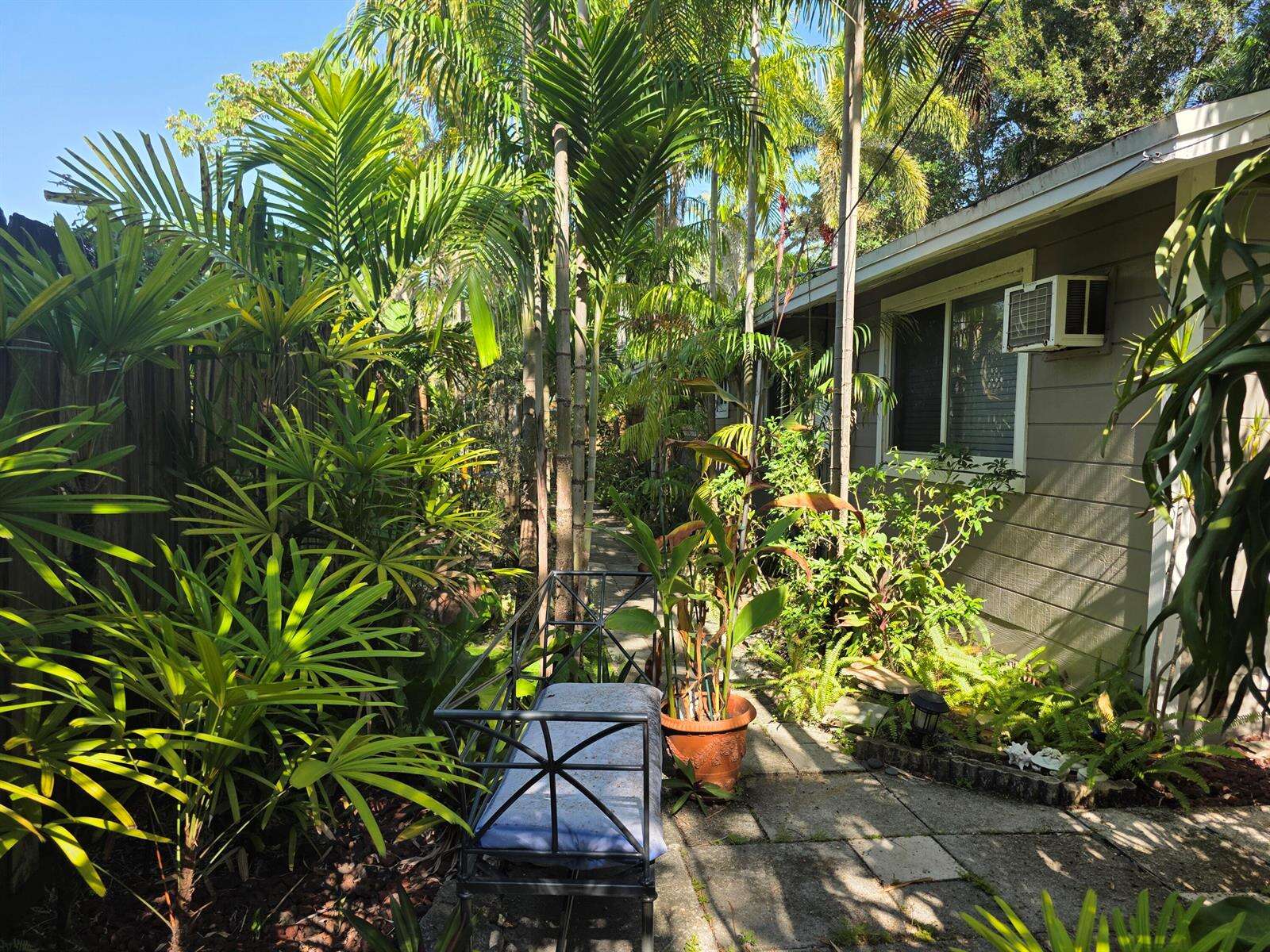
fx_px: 844
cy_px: 476
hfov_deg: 73.9
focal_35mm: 23
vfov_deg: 58.9
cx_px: 635
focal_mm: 6.3
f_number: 1.7
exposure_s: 1/1480
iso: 80
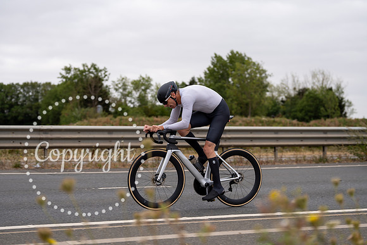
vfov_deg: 19.5
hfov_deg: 28.8
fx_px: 714
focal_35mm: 70
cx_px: 184
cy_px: 122
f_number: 3.2
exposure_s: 1/800
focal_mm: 70
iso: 100
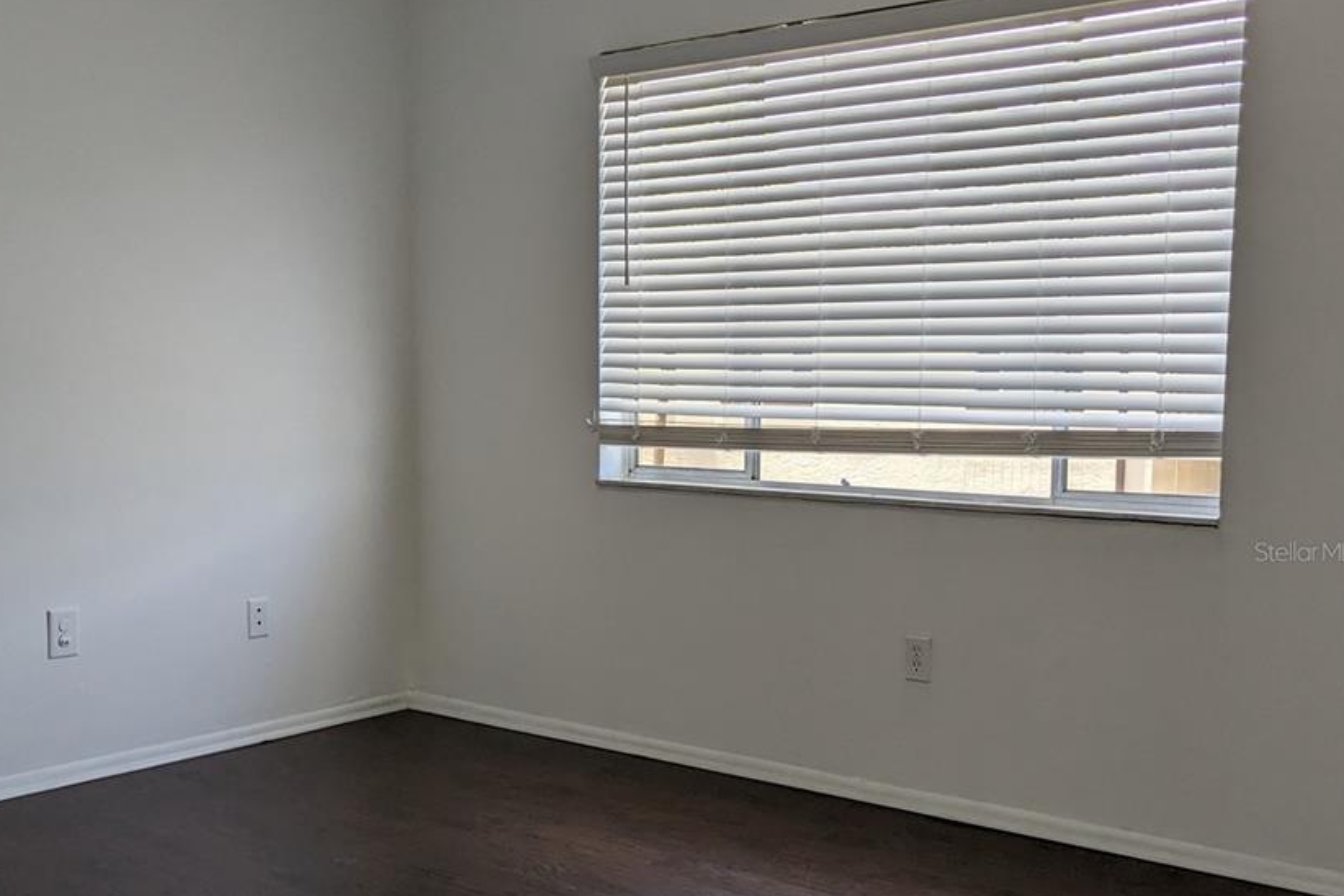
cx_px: 634
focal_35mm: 41
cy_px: 551
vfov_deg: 32.5
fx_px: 1531
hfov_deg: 47.4
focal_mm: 4.38
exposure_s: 1/498
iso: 56
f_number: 1.73
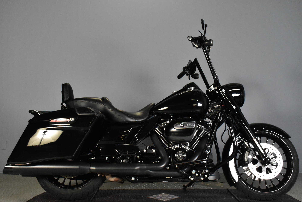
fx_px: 365
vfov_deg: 30.8
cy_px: 101
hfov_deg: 45.0
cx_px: 151
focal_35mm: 44
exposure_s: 1/125
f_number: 7.1
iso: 3200
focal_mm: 29
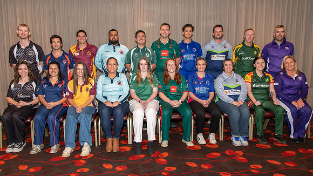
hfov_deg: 70.4
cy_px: 88
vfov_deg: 43.2
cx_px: 152
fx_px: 222
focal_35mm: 27
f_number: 5.6
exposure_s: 1/60
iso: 800
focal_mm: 24
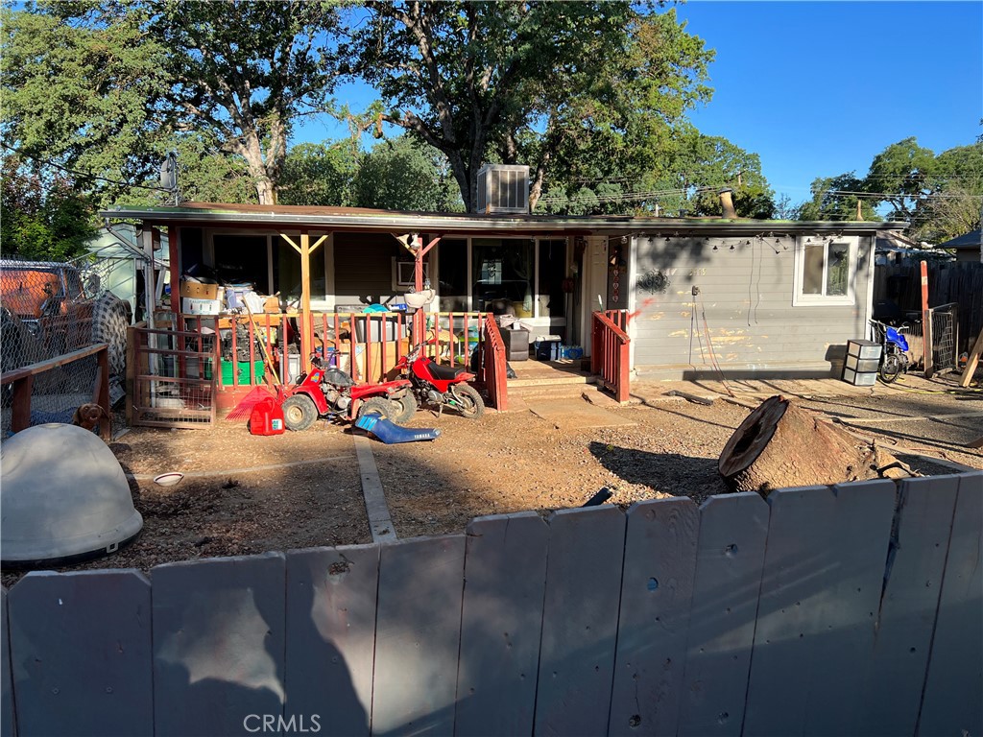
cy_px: 368
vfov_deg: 53.1
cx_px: 492
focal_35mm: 26
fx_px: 738
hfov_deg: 67.3
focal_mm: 5.7
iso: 50
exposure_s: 1/1751
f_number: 1.5
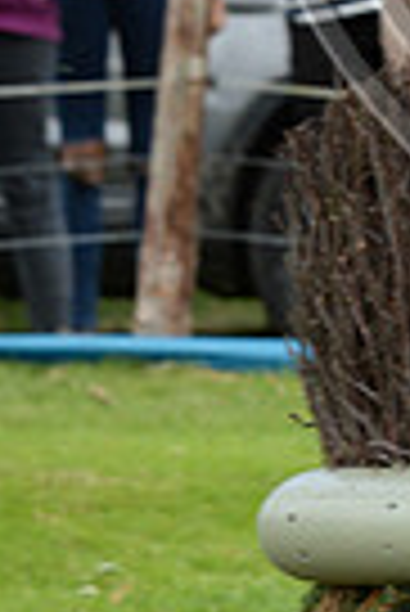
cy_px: -342
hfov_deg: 1.5
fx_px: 15931
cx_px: 829
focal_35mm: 935
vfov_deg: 2.2
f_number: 6.3
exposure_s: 1/800
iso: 1000
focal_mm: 220
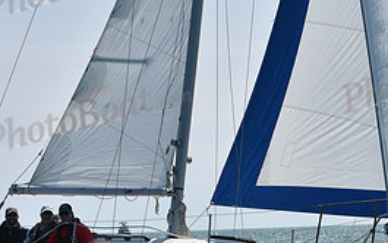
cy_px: 172
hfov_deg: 10.9
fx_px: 2032
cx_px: 268
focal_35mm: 192
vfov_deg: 6.8
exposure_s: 1/800
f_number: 6.3
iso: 320
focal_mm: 86
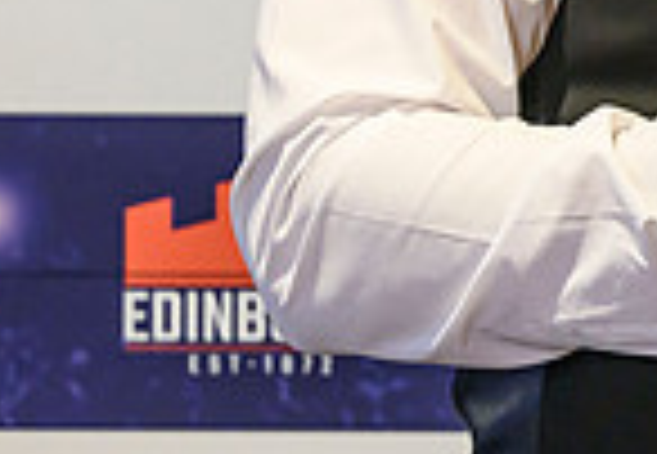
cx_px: 1175
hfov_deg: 4.4
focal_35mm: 463
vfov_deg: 3.0
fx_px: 8548
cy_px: -385
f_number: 3.2
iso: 2000
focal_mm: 101
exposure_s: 1/160
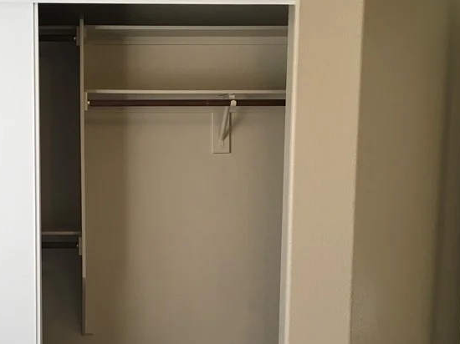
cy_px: 220
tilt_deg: -6.7
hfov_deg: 34.7
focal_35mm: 54
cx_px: 109
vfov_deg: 26.9
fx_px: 717
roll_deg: +0.2
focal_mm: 4.15
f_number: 2.2
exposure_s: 1/30
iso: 25
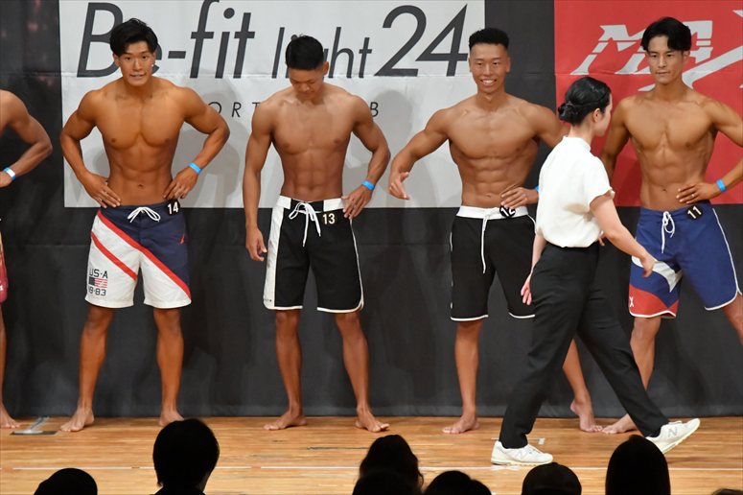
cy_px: 248
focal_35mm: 285
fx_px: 5879
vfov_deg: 4.8
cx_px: 372
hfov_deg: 7.2
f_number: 5.6
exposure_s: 1/400
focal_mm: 190
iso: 10000
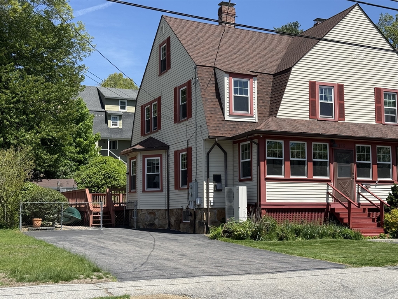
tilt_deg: +6.1
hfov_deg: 39.7
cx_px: 199
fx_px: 552
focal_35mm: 48
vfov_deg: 30.3
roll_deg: +0.8
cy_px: 150
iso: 100
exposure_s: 1/4878
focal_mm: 6.76
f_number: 1.78
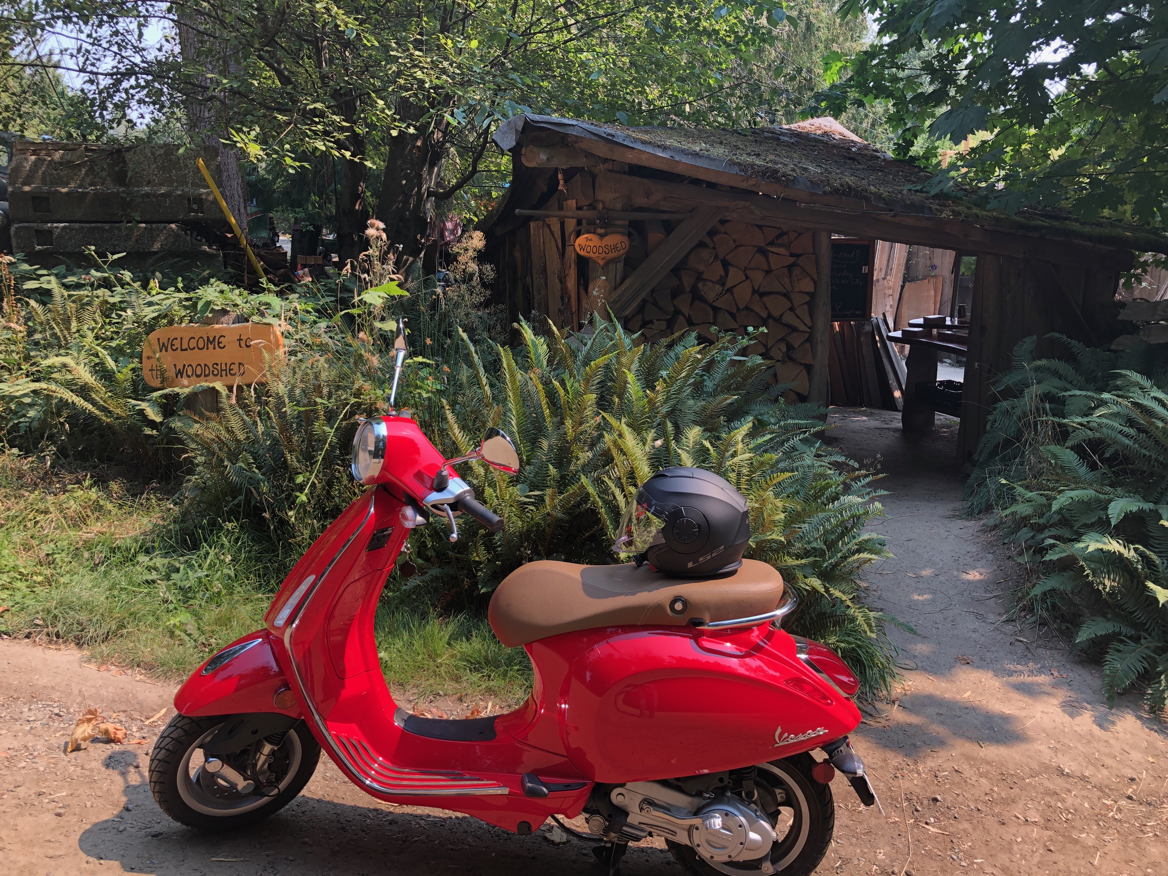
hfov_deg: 63.4
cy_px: 438
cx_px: 584
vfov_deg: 49.7
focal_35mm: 28
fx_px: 945
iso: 20
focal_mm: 4
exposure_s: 1/228
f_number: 1.8
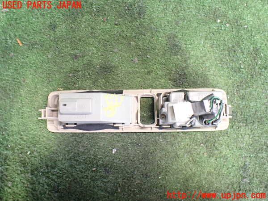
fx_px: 232
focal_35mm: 30
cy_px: 100
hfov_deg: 60.0
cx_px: 134
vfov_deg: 46.8
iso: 1000
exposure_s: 1/30
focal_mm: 5.4
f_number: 2.3
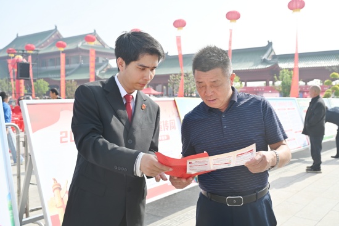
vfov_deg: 36.0
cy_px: 113
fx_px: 348
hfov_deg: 51.9
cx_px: 170
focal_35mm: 37
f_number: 6.3
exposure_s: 1/320
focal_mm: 37
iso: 100
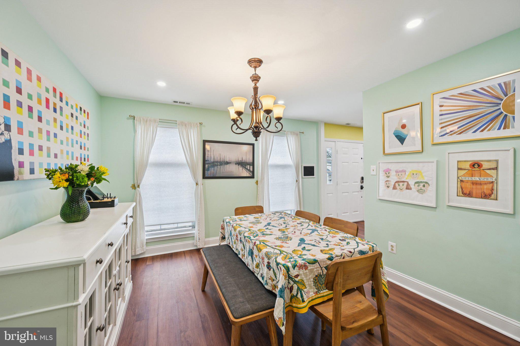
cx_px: 260
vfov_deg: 81.2
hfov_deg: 104.3
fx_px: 202
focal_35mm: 14
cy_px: 173
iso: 400
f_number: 8
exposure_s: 1/13
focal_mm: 14
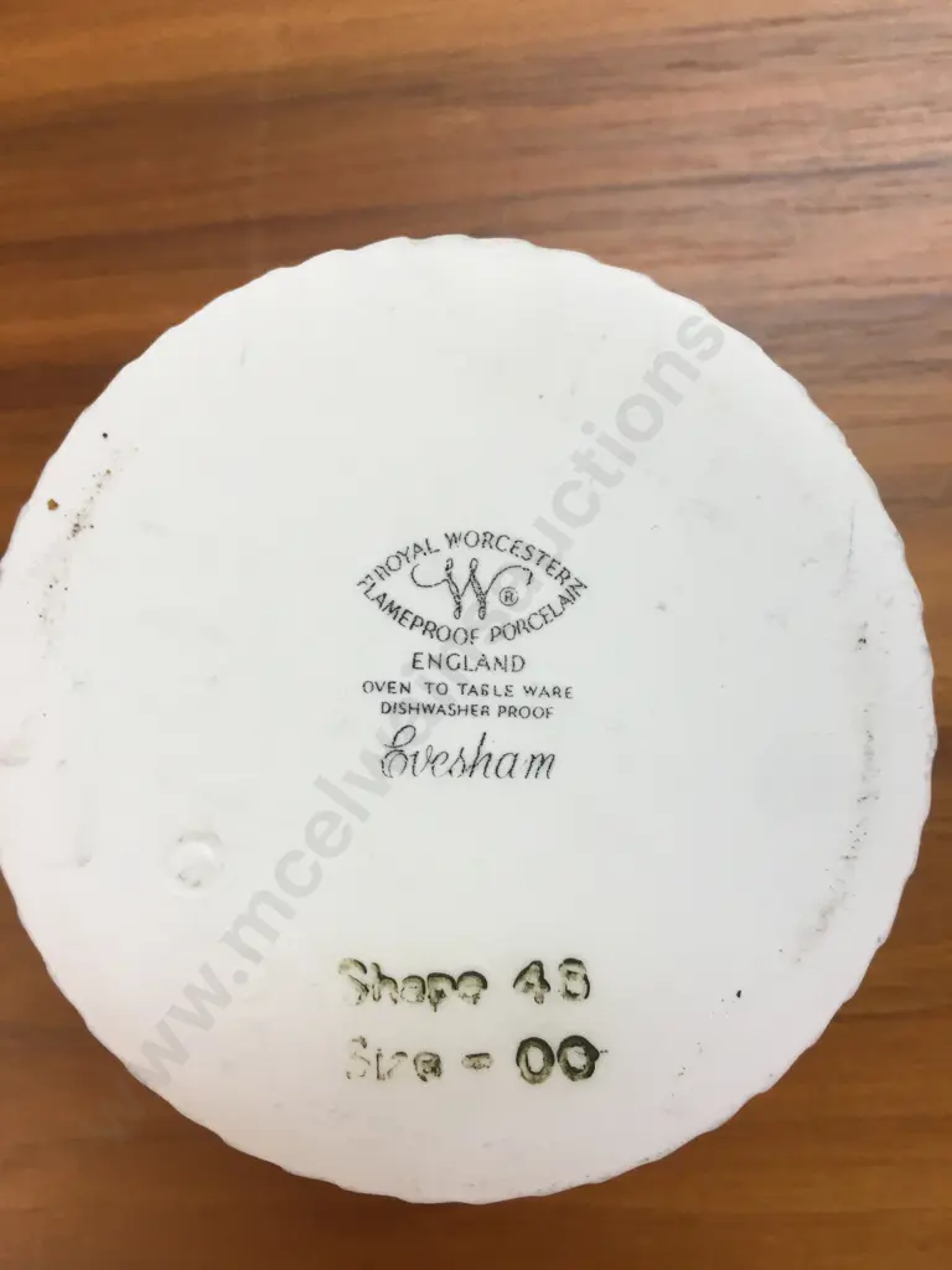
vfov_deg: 61.7
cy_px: 635
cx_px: 476
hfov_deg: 48.2
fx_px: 1063
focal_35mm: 29
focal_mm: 4.15
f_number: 2.2
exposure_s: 1/33
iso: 40
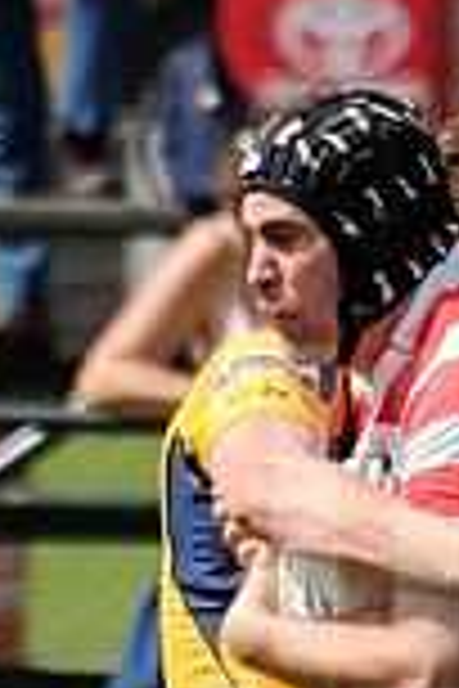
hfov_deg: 0.8
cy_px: 681
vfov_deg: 1.2
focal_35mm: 1702
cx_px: 1282
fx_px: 32548
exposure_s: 1/800
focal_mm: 300
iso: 250
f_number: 5.6
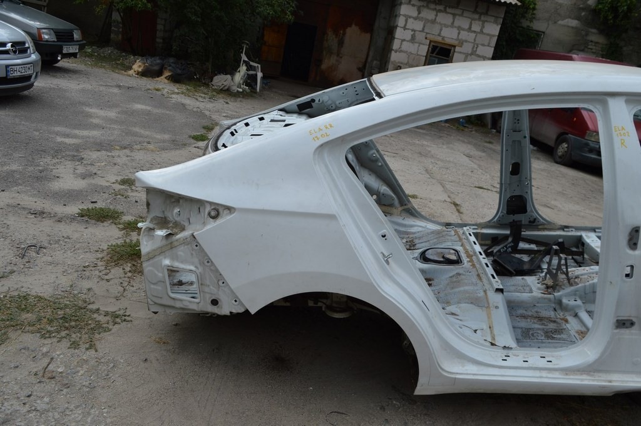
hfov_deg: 67.4
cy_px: 213
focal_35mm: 27
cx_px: 320
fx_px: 480
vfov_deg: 47.9
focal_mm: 18
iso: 100
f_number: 8
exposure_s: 1/320
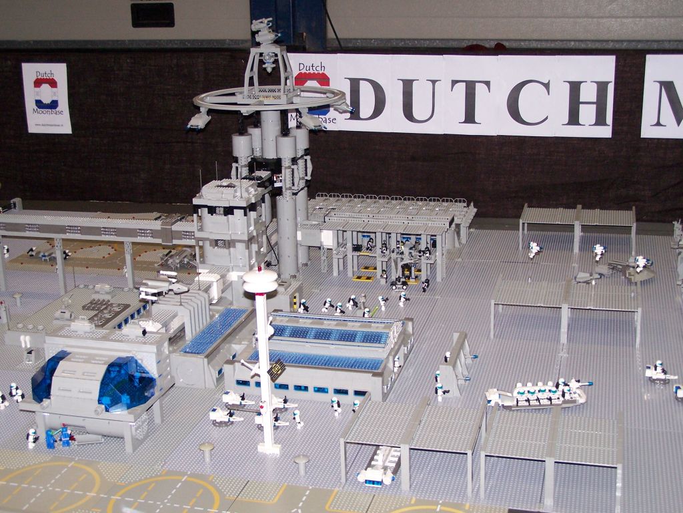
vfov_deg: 28.6
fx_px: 1006
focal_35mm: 51
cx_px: 342
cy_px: 256
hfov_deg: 37.5
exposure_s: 1/60
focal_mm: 8.5
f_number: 3
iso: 140
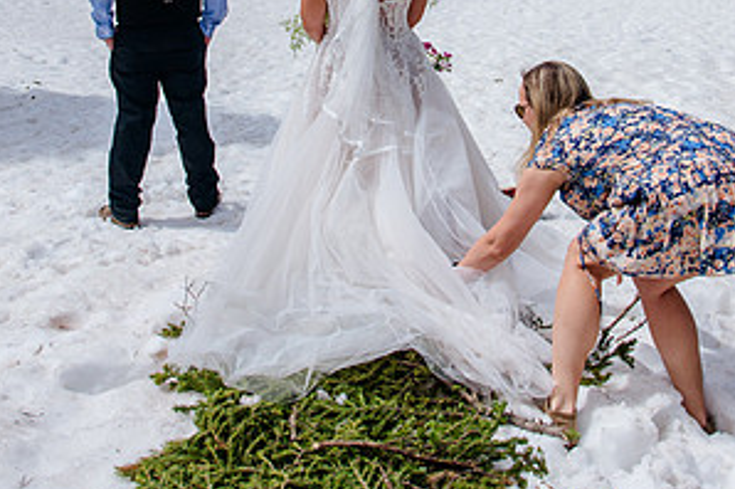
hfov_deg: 36.9
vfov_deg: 23.9
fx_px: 1101
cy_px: -2
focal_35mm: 54
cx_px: 368
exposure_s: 1/640
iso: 200
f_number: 8
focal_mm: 24
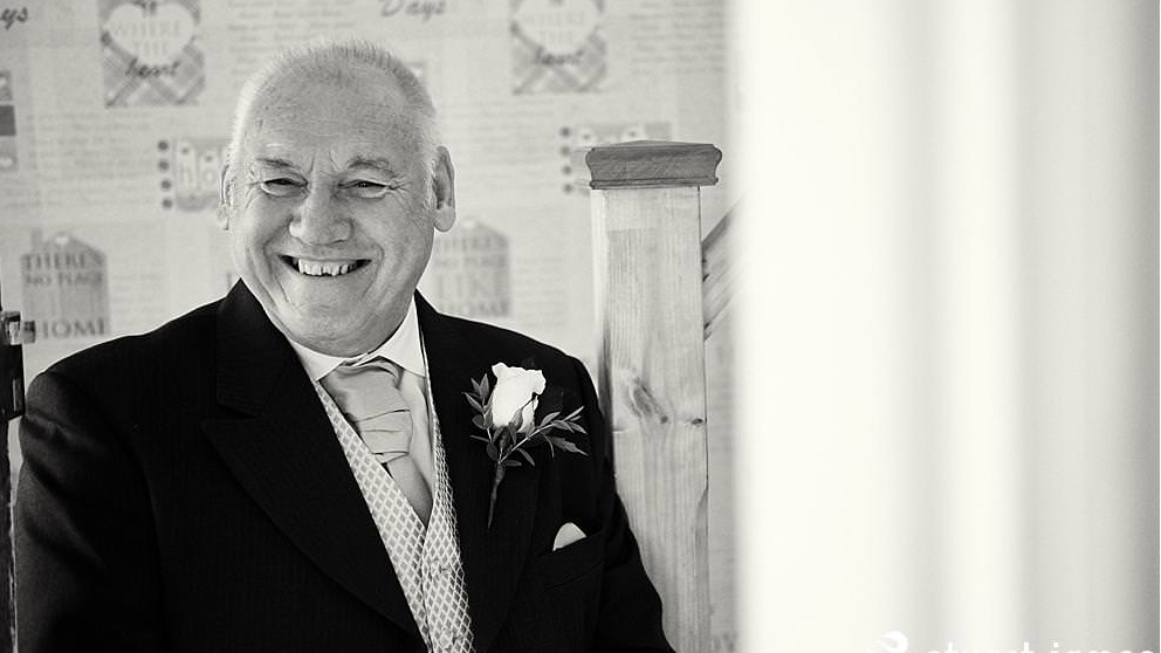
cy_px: 328
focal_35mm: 56
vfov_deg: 21.5
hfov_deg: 37.2
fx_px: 1724
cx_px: 577
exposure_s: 1/320
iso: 3200
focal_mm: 35
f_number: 2
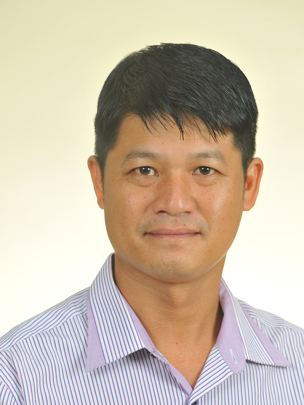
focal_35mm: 215
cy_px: 246
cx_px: 159
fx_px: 2517
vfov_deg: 9.2
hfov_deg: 6.9
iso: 200
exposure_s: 1/100
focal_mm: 175
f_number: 7.1
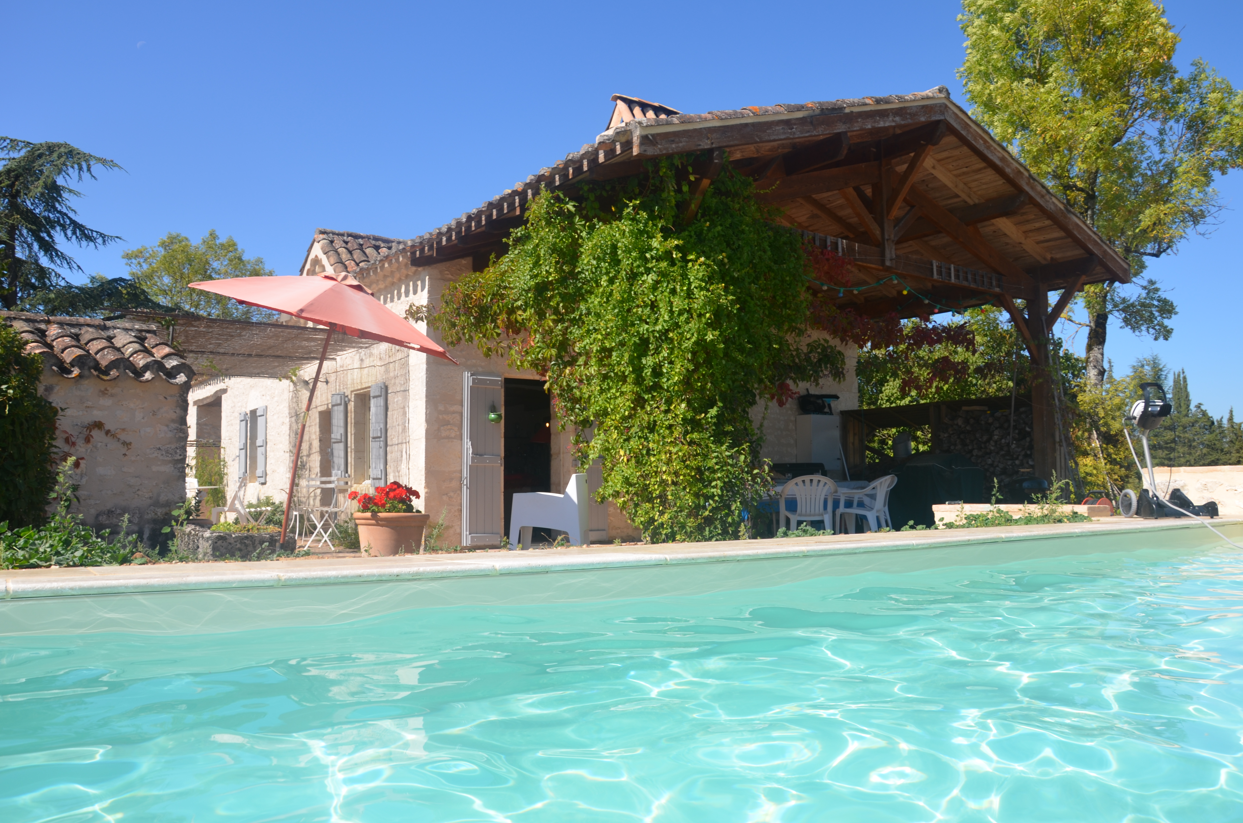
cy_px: 412
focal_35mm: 27
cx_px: 622
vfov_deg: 47.7
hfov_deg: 67.5
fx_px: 930
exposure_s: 1/200
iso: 100
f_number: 9
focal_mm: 18
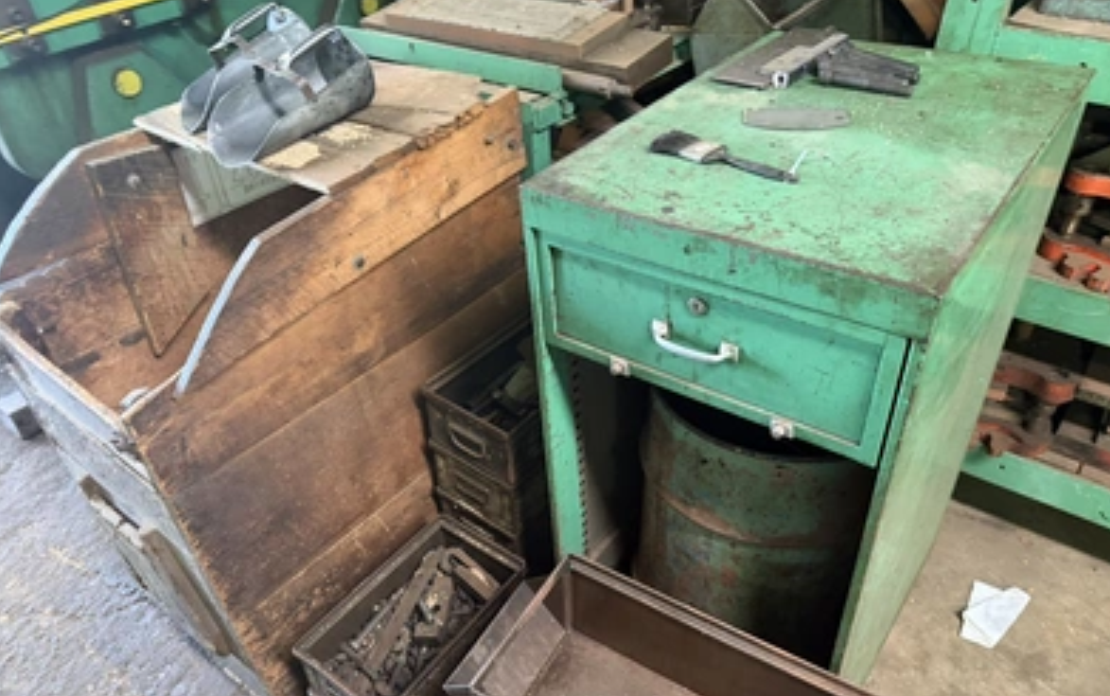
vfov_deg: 47.4
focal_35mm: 26
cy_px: 412
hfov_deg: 70.4
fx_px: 787
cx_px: 562
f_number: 1.78
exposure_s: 1/40
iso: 800
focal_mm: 6.76
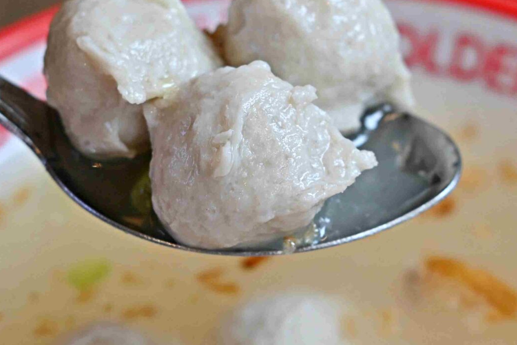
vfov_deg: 7.5
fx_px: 2643
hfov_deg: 11.2
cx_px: 315
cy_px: 119
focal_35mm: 184
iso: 180
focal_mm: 50
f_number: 3.2
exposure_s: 1/200
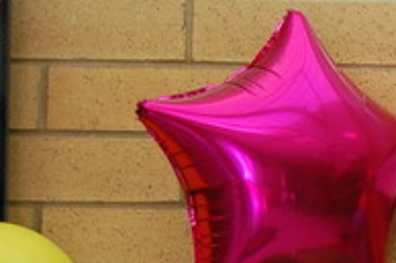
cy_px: 549
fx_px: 2792
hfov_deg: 7.6
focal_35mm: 254
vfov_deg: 5.3
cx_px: 894
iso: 400
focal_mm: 32
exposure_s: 1/125
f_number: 5.6
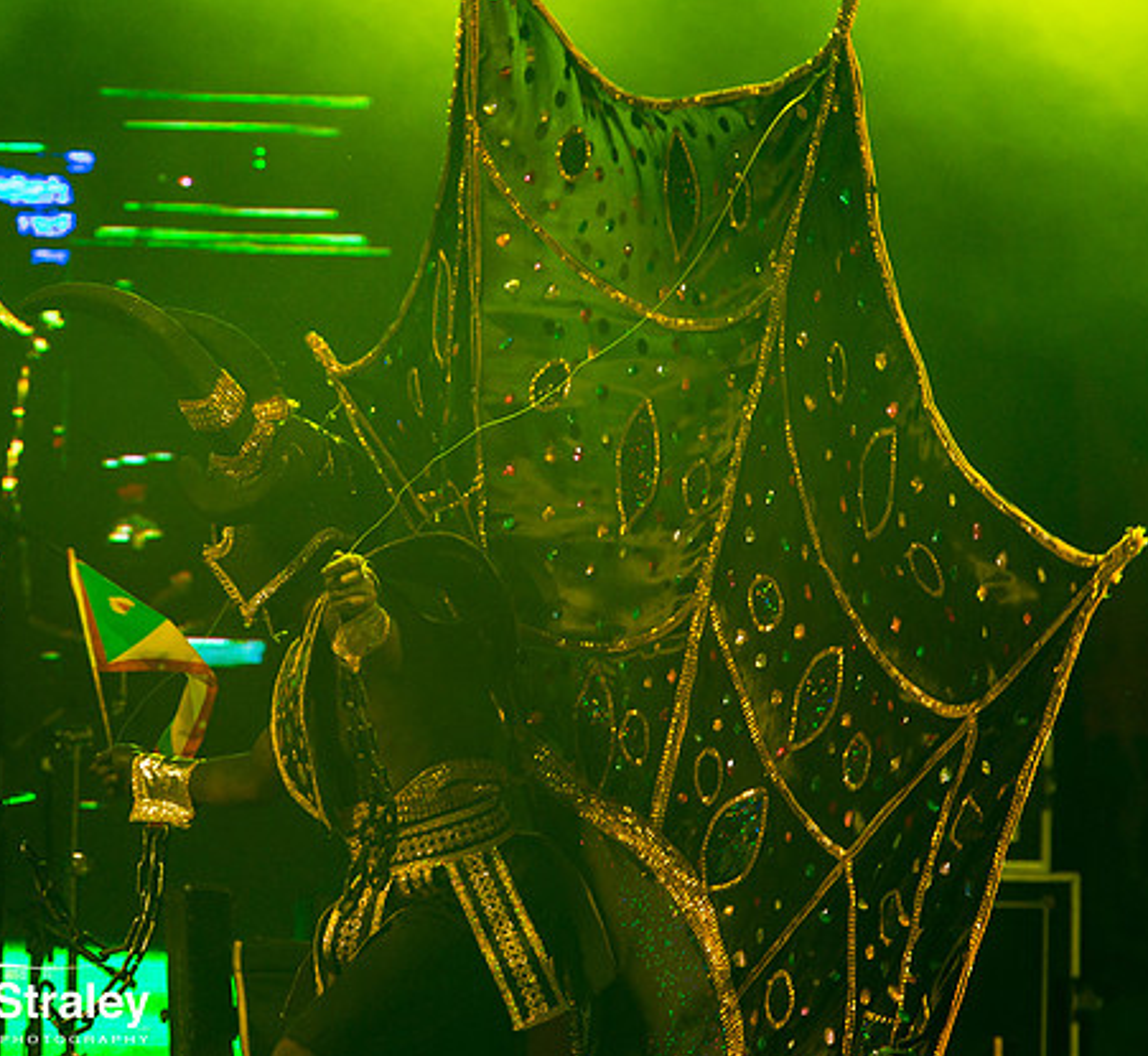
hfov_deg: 6.0
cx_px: 353
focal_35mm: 302
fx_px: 10888
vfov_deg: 5.6
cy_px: 656
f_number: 5.6
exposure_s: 1/320
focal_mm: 180
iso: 2000
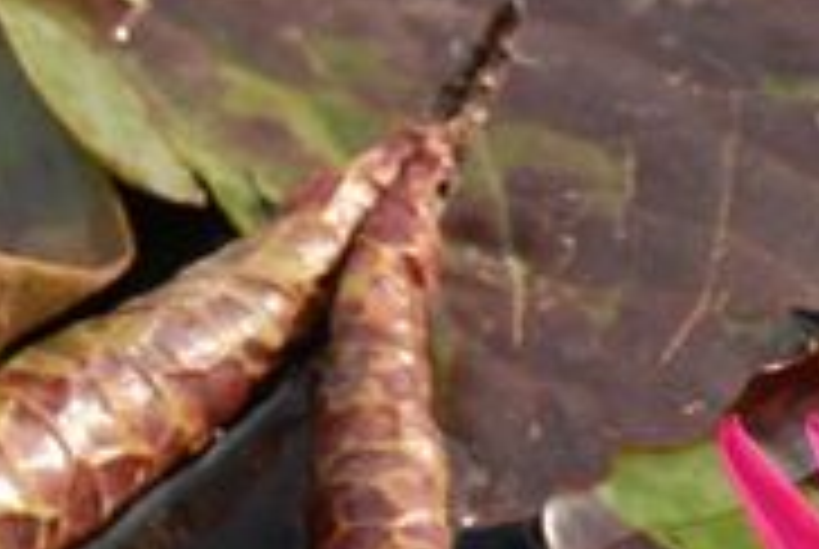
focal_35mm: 704
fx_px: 16053
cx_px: 918
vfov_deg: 2.0
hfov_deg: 2.9
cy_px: 585
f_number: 5.3
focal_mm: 95
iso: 100
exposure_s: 1/200
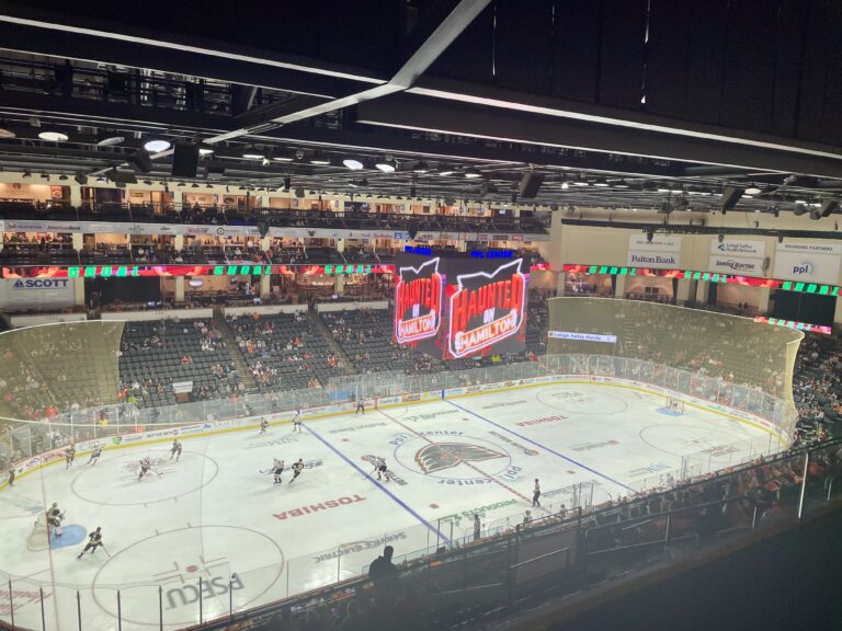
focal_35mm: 26
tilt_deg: -8.8
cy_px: 316
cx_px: 421
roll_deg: -2.4
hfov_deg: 67.3
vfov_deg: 53.1
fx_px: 632
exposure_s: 1/121
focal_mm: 4.2
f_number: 1.6
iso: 80
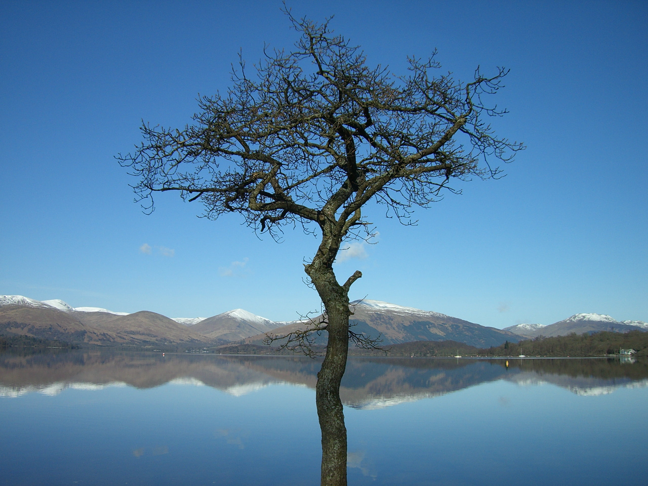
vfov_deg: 37.7
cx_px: 324
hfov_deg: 49.0
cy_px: 243
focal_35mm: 38
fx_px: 711
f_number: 4.3
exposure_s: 1/1000
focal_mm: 6.2
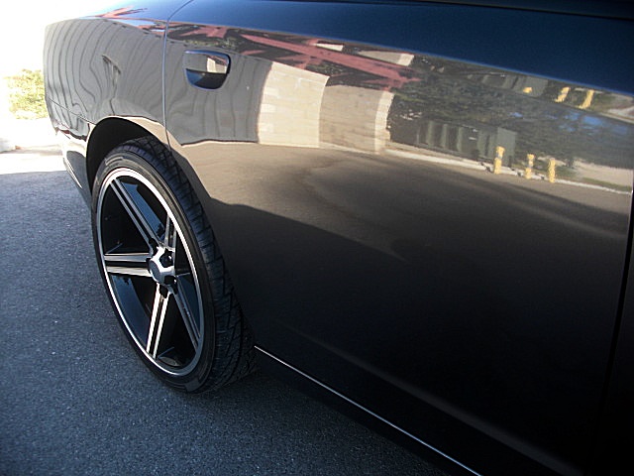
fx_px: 659
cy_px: 238
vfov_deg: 39.7
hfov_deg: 51.4
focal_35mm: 36
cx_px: 317
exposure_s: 1/60
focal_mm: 6.3
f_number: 2.8
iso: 50
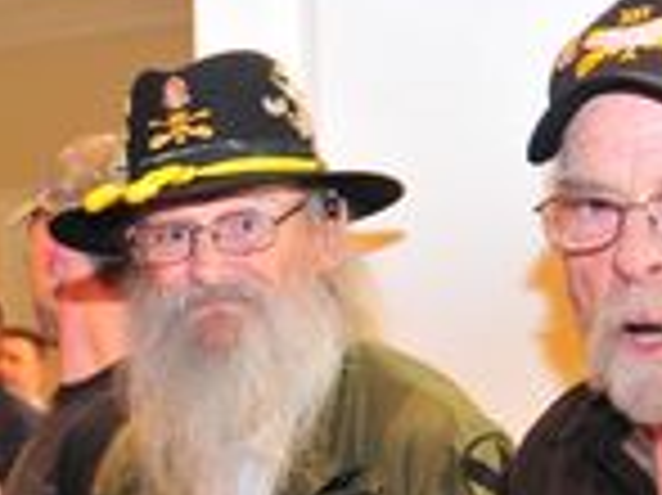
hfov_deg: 15.1
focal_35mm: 131
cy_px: 536
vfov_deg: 11.2
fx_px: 2503
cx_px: 275
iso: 640
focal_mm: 50
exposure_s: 1/15
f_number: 4.5
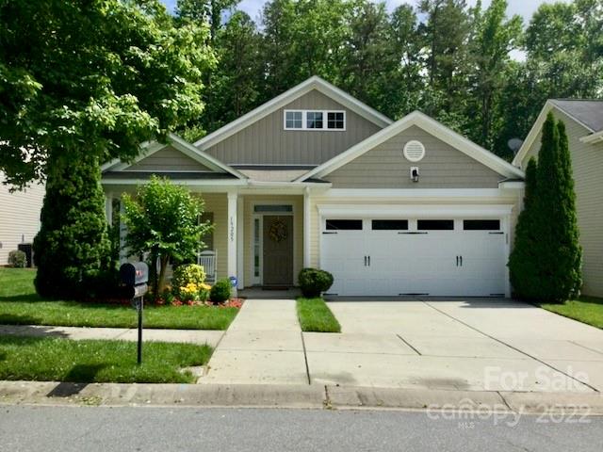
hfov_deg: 58.4
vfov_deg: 45.4
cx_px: 302
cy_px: 226
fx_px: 540
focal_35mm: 31
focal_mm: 3.3
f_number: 2.4
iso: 25
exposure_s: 1/2551
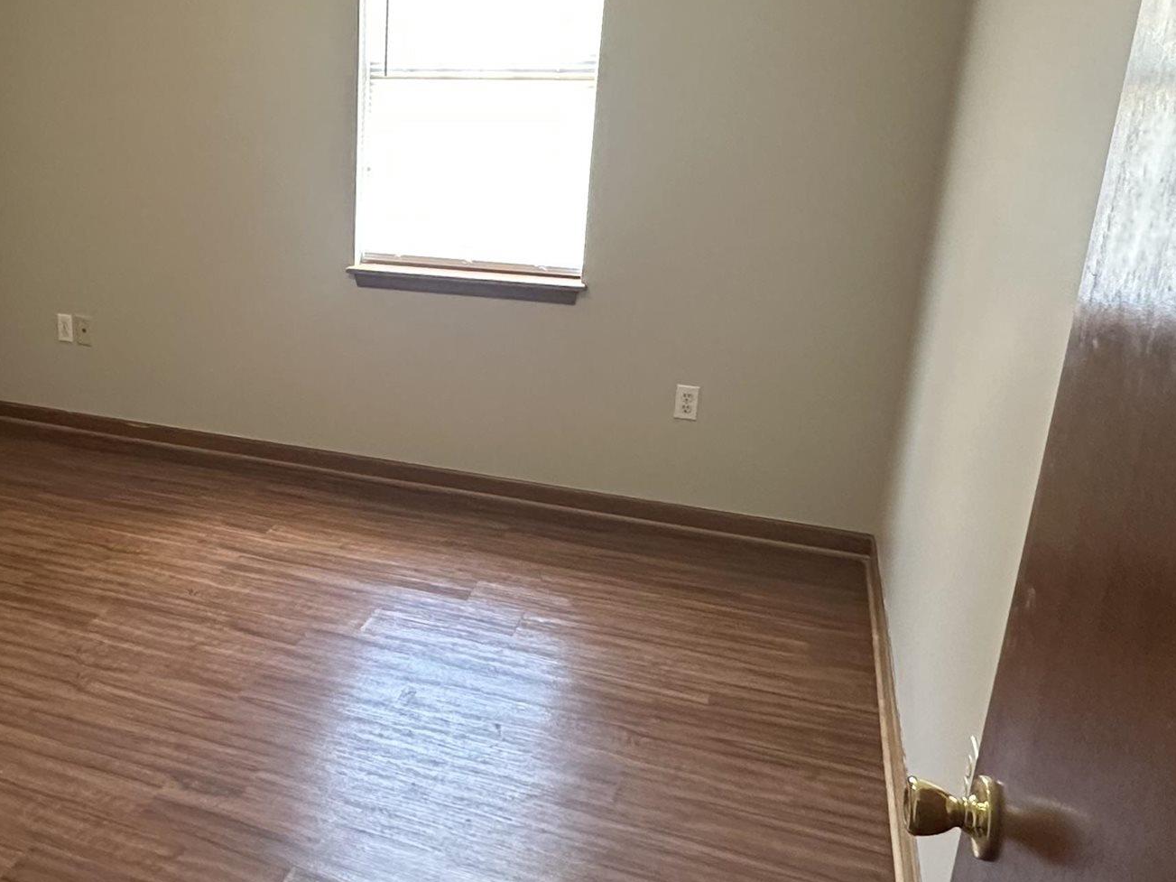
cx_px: 285
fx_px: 1121
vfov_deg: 42.9
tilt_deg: -16.9
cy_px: 395
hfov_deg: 52.7
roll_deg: -0.1
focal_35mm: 33
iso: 400
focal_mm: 2.22
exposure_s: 1/60
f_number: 2.2
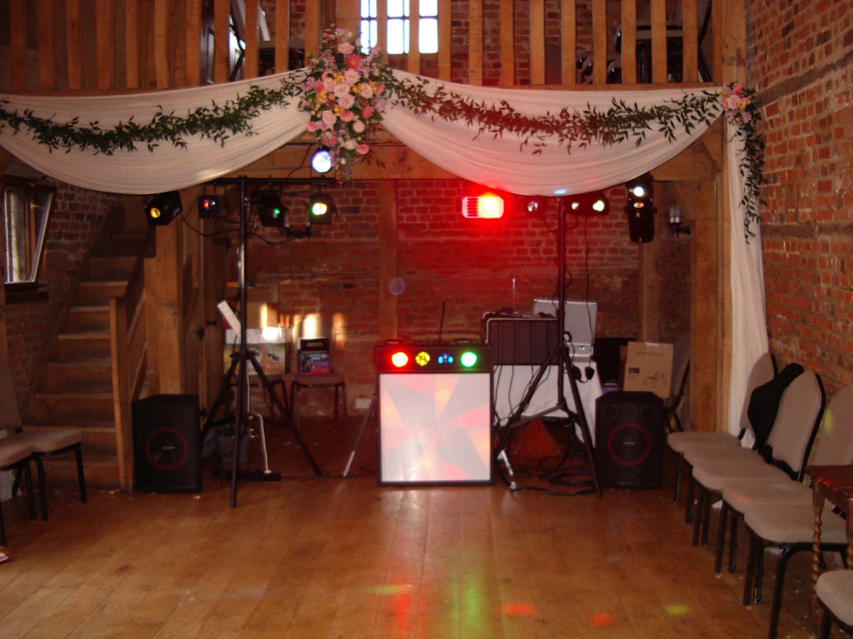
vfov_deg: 37.7
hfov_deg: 49.0
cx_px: 426
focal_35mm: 38
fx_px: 936
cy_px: 320
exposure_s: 1/60
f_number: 2.6
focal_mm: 5.8
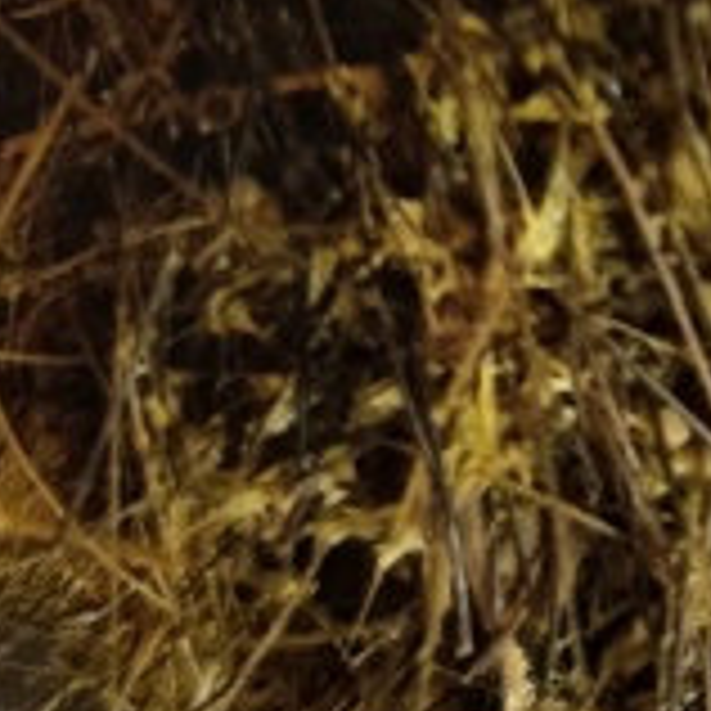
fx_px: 3462
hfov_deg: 11.1
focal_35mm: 149
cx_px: 1152
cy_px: -317
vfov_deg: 11.3
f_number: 1.7
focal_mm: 4.7
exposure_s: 1/50
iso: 347
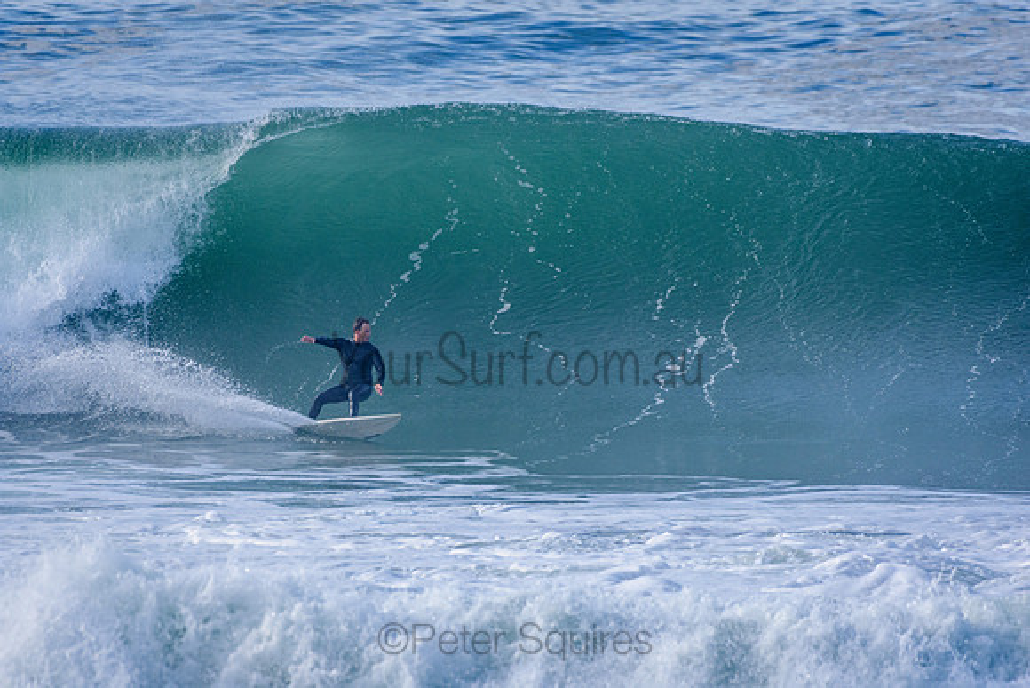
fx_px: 21462
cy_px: 344
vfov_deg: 1.8
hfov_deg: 2.7
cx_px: 515
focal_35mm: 750
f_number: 5.6
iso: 450
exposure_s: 1/2000
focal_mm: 500
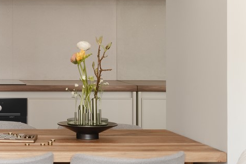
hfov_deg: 17.1
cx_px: -54
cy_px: 30
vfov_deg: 11.9
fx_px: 778
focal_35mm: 114
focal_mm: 40
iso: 320
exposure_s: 1/13
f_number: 13
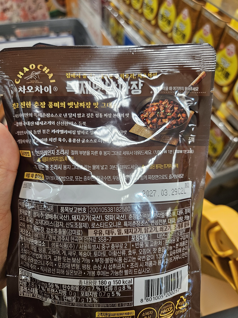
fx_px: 211
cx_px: 119
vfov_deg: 73.9
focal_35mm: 23
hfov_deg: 58.9
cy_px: 159
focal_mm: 5.4
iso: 100
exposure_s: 1/120
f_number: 1.8
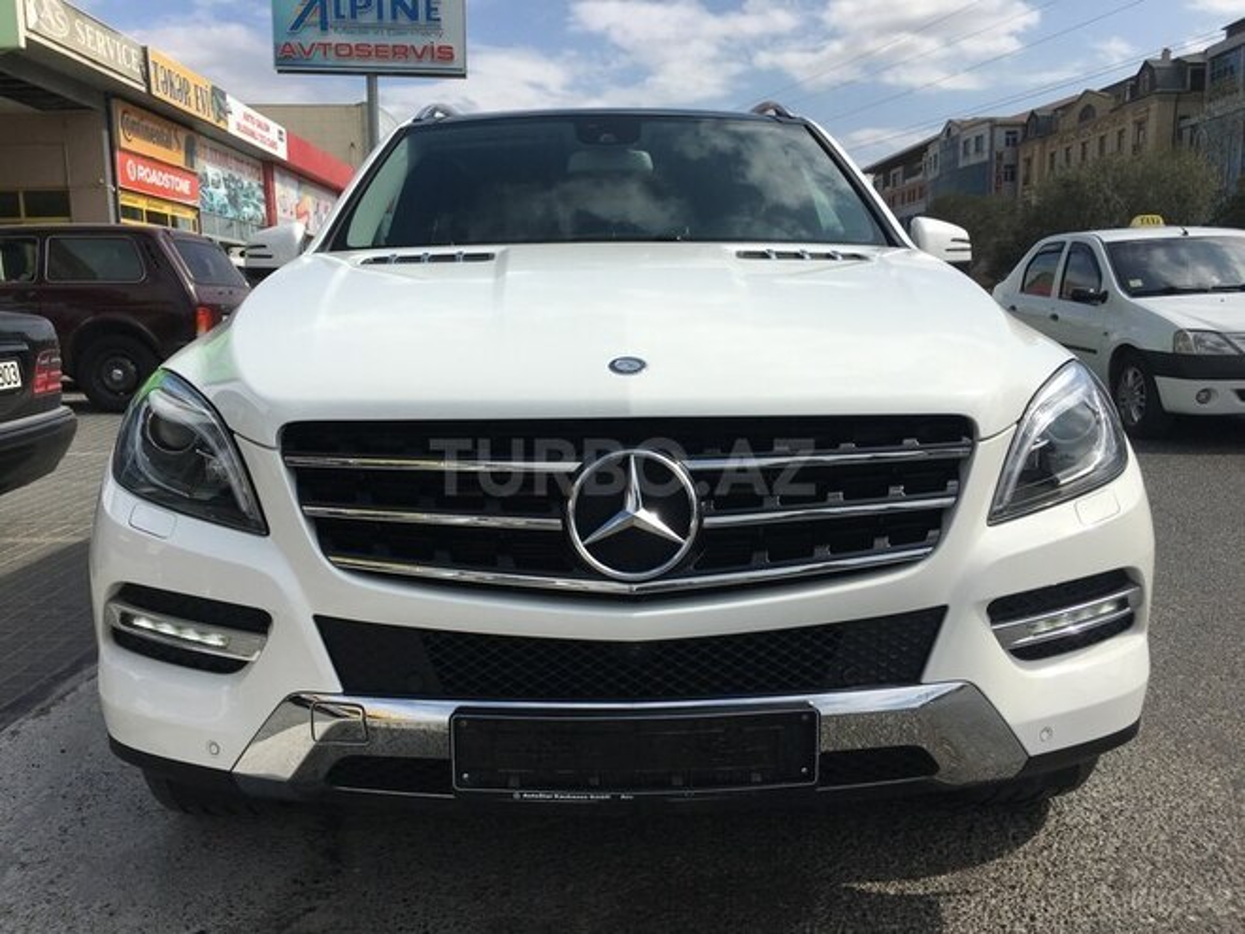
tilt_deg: -8.3
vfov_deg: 48.2
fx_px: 1043
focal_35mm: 29
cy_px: 467
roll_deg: +0.7
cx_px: 622
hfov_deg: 61.7
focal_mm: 4.15
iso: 25
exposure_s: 1/3077
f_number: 2.2
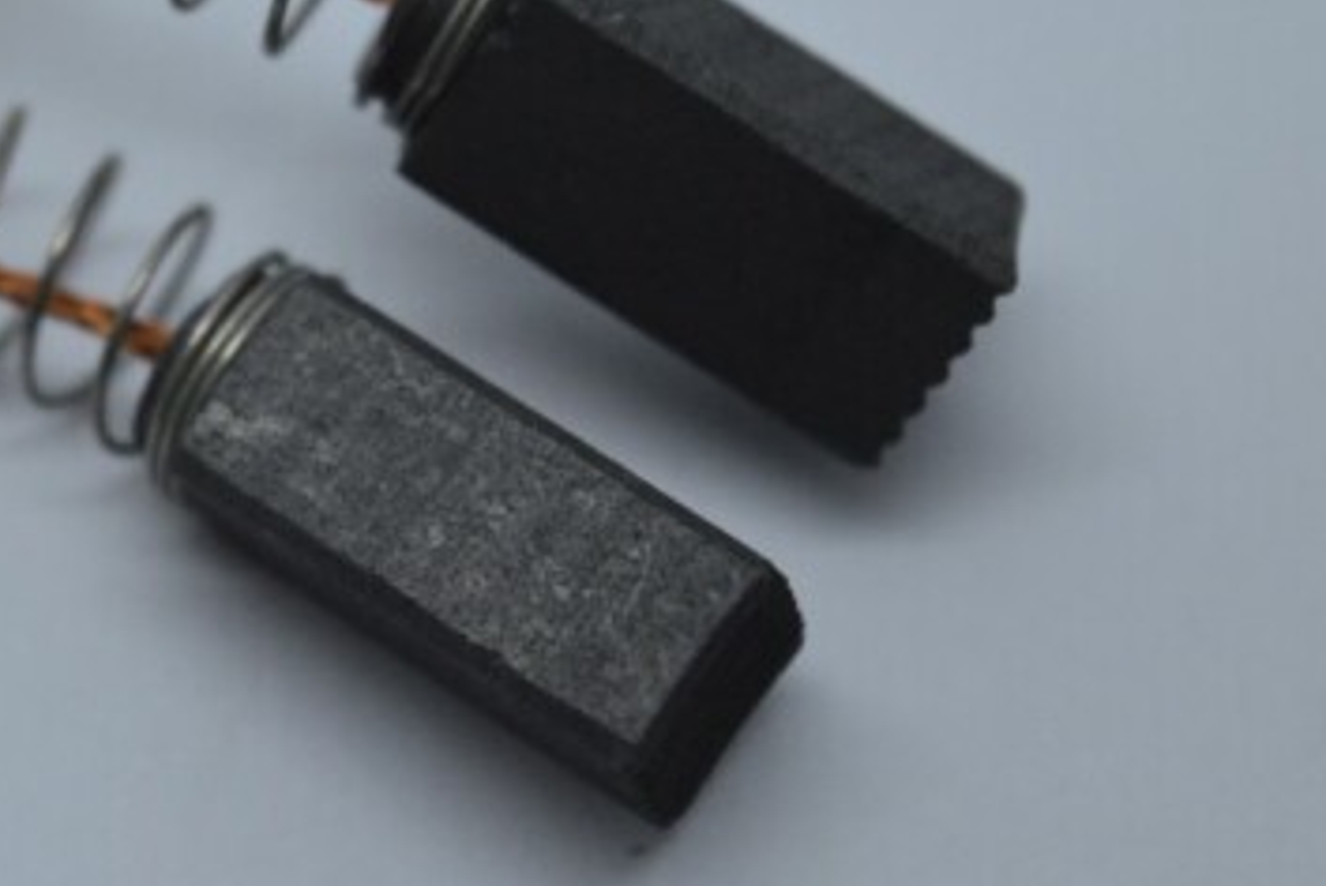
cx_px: 68
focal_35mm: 168
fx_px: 6194
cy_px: 231
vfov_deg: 8.2
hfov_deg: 12.1
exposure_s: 1/125
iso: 360
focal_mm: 55
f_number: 5.6
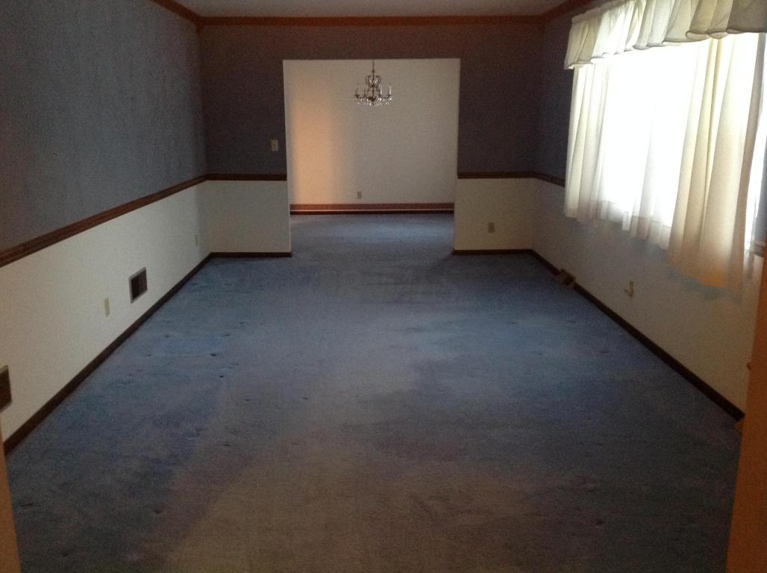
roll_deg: -0.4
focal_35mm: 35
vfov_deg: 40.6
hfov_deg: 52.7
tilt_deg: -14.1
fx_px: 774
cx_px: 384
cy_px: 286
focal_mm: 4.28
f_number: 2.4
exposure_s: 1/15
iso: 400
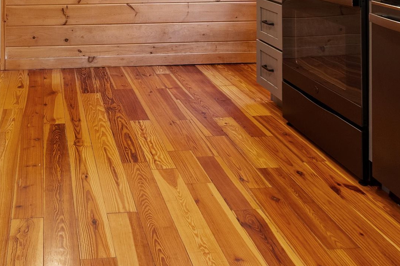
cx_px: 124
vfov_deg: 26.6
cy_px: -76
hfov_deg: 44.6
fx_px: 478
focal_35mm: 43
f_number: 8
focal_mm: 10
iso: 320
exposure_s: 2.5
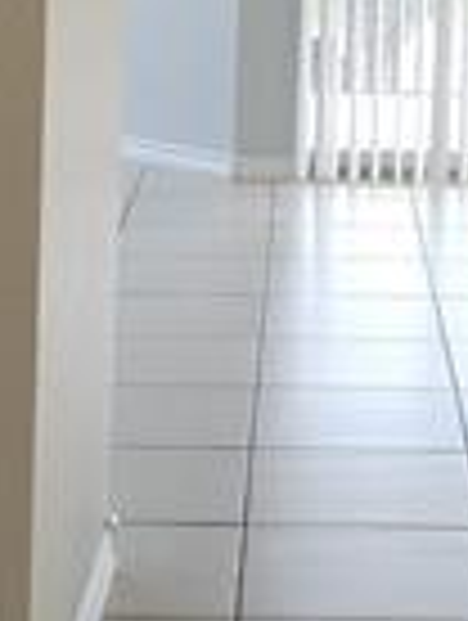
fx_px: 2300
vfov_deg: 14.7
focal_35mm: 128
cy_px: -189
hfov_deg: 11.5
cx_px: 464
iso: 125
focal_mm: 6.4
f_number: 1.8
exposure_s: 1/60
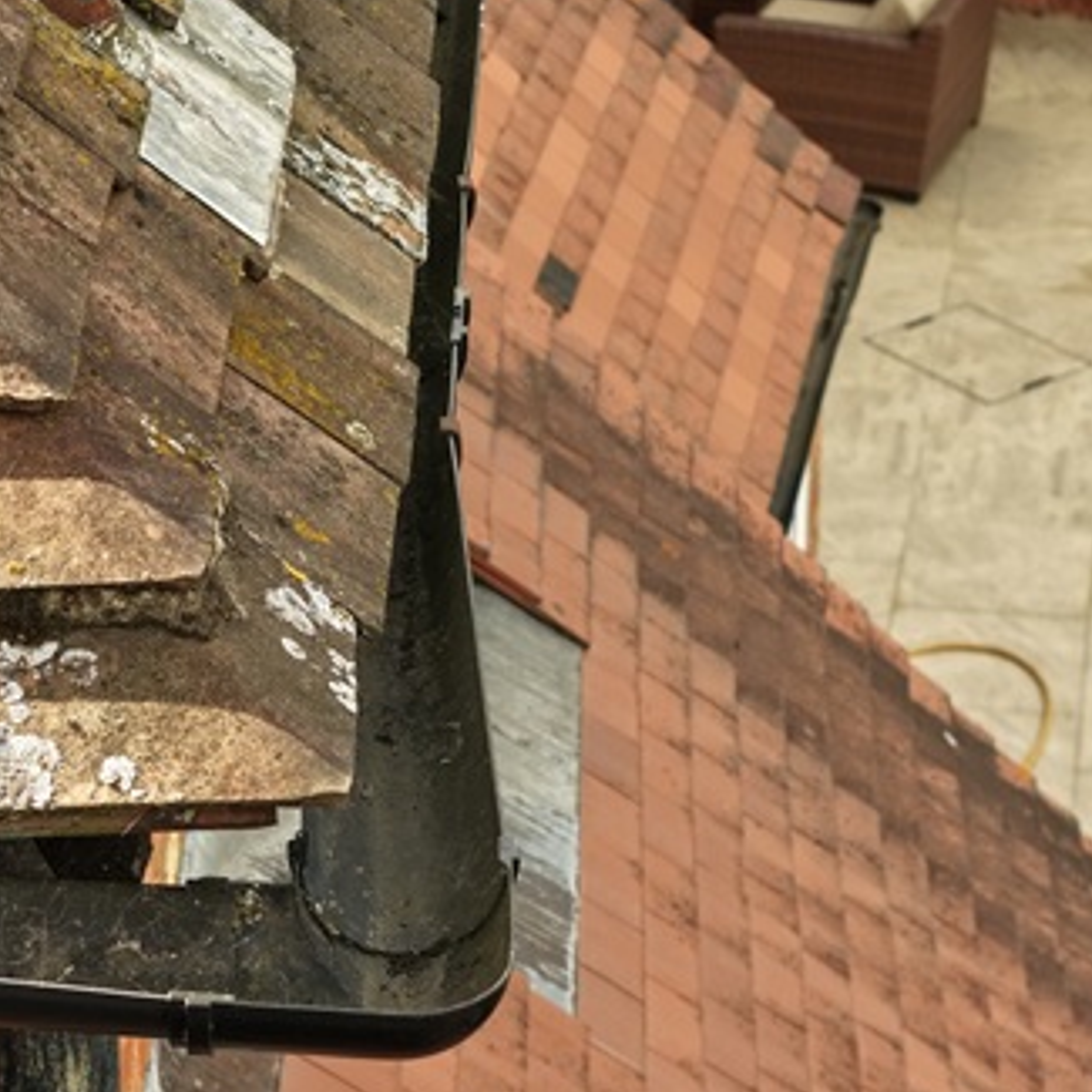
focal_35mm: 115
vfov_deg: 15.1
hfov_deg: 15.1
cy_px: 388
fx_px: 4104
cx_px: 440
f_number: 2.8
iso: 100
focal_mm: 19.35
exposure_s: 1/200
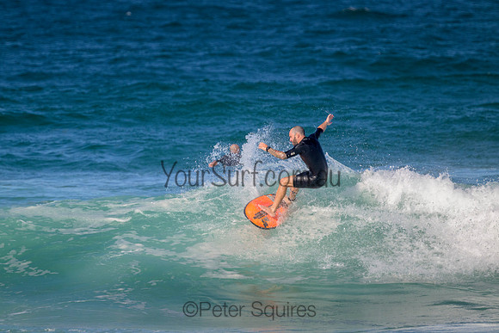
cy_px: 166
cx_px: 250
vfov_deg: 1.7
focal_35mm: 800
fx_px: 11091
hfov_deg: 2.6
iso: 1100
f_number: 11
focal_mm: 800
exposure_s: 1/2000
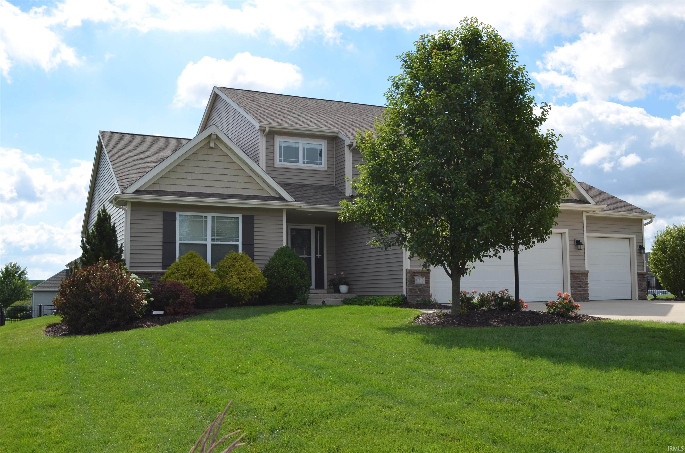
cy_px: 226
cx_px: 342
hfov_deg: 53.2
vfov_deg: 36.7
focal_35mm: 36
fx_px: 684
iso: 100
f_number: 8
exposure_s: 1/250
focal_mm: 24
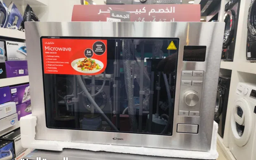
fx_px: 174
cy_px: 98
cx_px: 130
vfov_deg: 48.9
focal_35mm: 25
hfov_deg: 72.5
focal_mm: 6.14
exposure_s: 1/100
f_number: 1.65
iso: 125
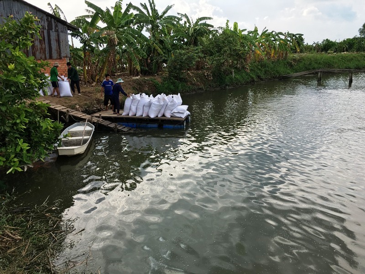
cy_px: 137
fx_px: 306
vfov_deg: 48.2
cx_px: 182
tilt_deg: -14.0
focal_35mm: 29
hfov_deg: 61.7
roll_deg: +0.5
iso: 25
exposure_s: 1/1012
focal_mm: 4.15
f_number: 2.2
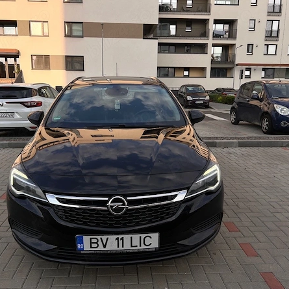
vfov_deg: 52.5
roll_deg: -0.6
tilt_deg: -10.6
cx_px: 134
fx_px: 293
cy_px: 145
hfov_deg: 52.5
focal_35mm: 31
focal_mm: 5.7
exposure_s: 1/1698
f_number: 1.5
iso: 50
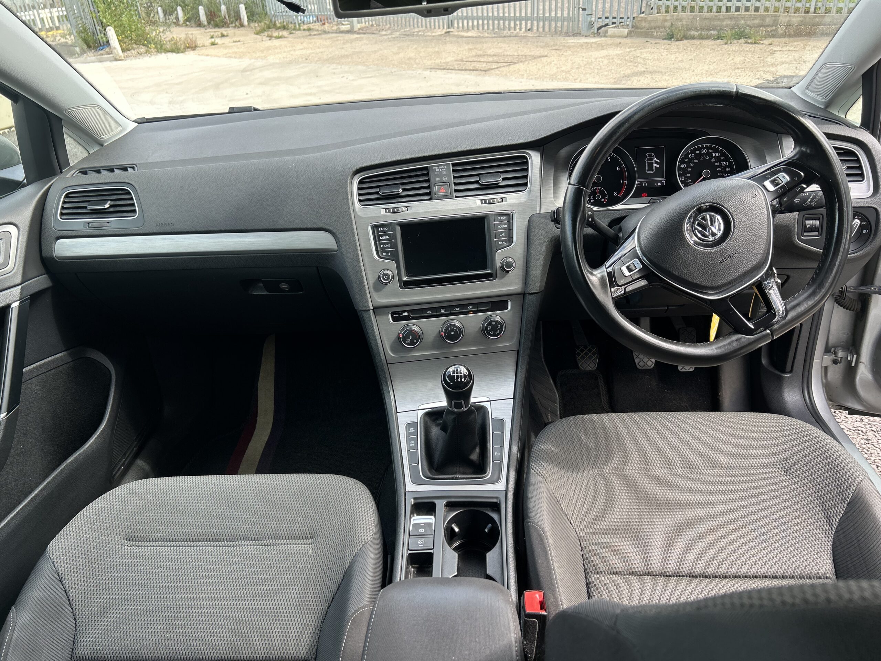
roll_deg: +4.2
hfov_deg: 67.3
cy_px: 330
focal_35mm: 26
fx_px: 662
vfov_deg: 53.1
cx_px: 440
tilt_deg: -30.6
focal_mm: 5.7
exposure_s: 1/266
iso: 40
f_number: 1.5
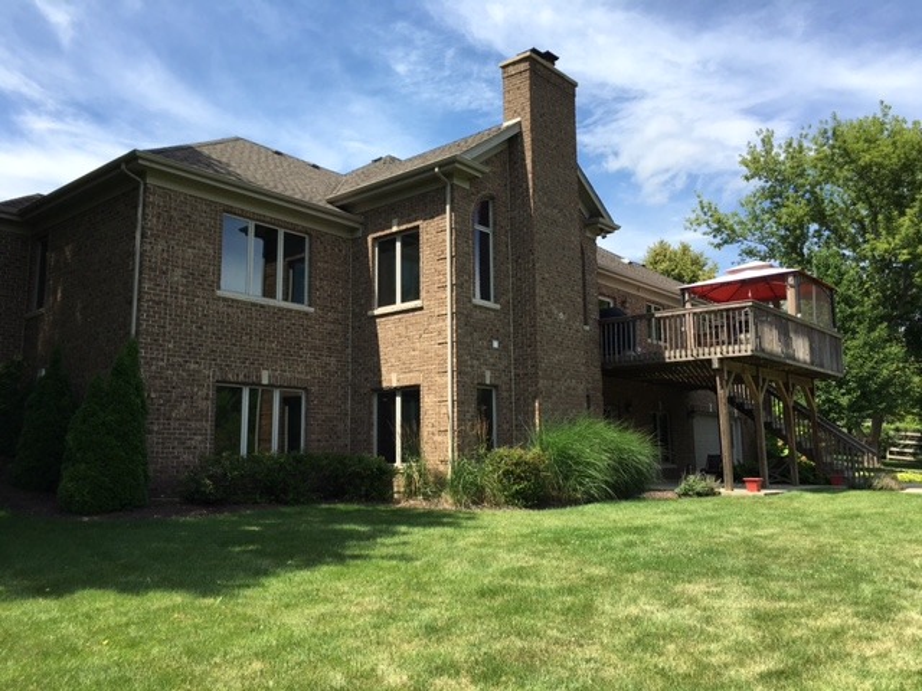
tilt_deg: +10.4
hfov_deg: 61.7
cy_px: 346
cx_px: 461
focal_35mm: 29
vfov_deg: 48.2
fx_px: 772
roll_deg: +0.3
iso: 25
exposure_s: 1/1068
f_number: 2.2
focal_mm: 4.15
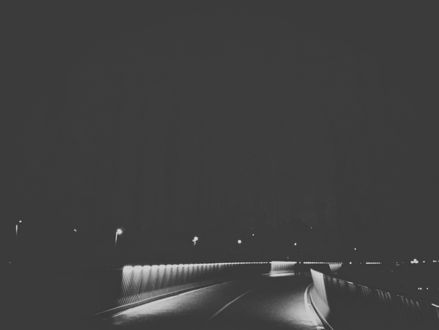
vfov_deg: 48.2
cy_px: 165
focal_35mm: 29
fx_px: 368
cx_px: 220
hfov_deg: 61.7
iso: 2000
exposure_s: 1/17
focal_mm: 4.15
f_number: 2.2
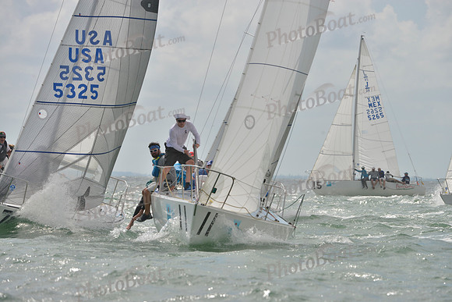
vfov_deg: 4.0
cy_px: 151
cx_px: 226
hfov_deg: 6.1
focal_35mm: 340
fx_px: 4270
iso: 280
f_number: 10
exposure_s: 1/1000
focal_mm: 340
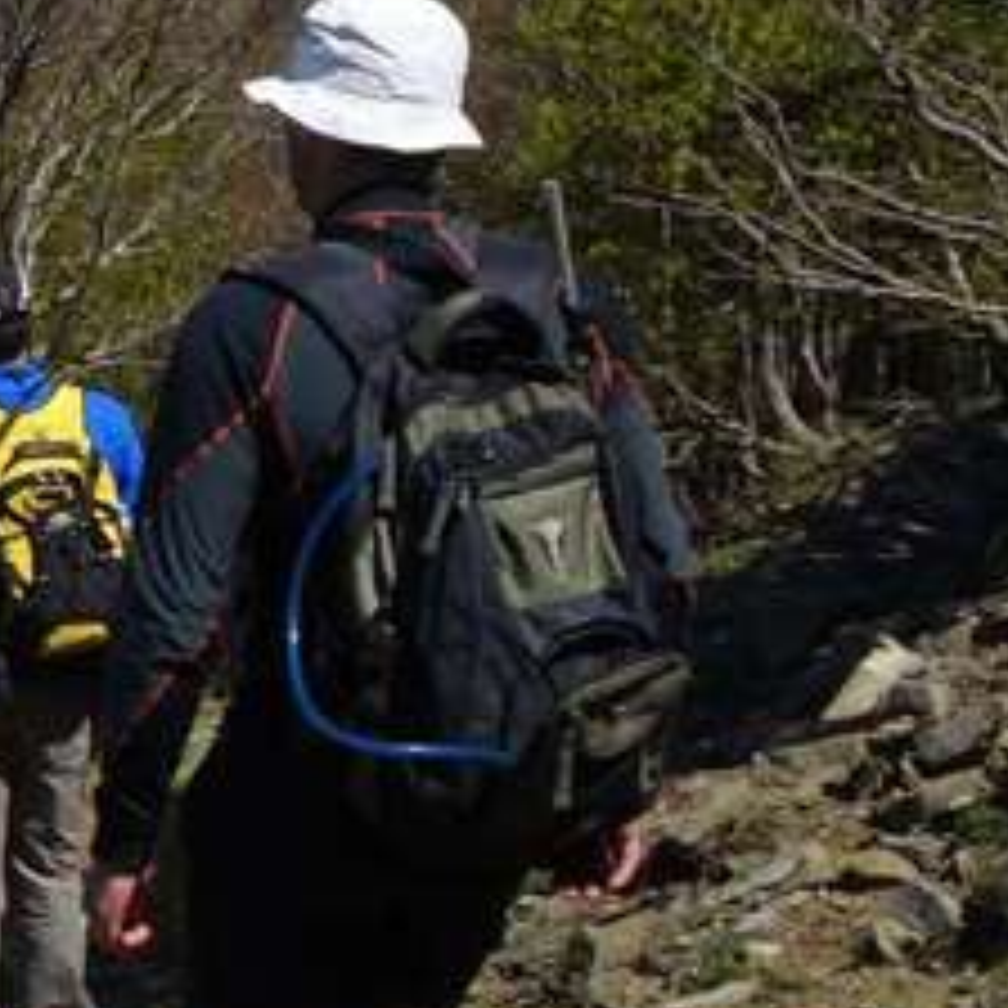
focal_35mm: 101
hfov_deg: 15.7
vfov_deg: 17.2
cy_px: 554
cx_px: -562
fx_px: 3327
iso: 80
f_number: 6.3
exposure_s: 1/400
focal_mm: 5.43
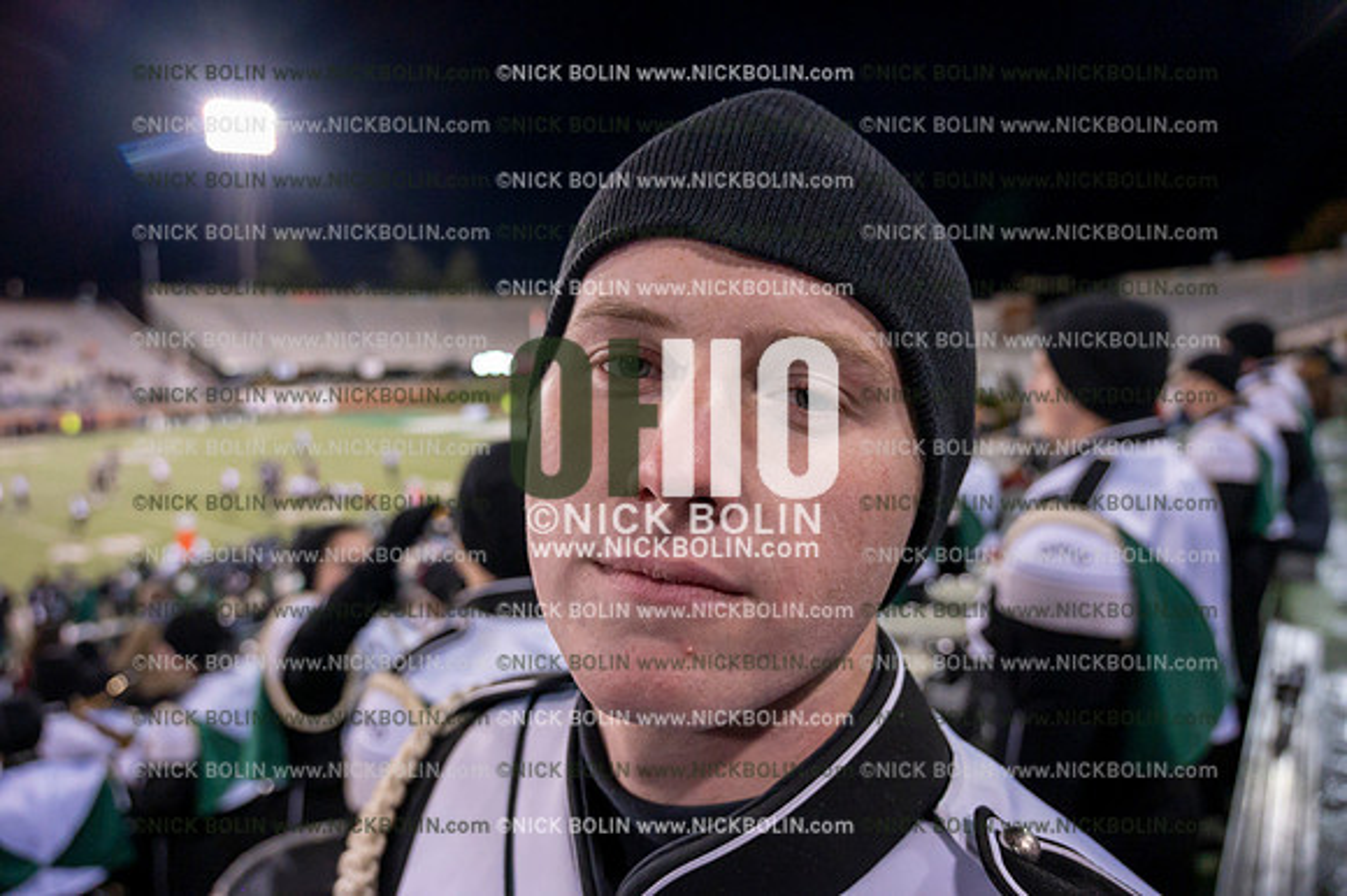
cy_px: 448
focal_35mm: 24
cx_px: 674
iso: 5000
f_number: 4.5
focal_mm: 24
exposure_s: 1/640
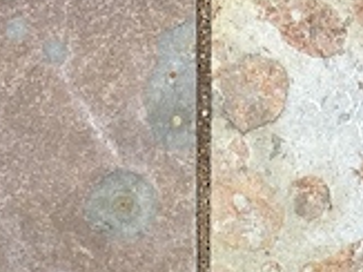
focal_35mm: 128
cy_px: 827
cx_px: 247
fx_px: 1341
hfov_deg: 15.4
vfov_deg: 9.2
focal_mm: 5.96
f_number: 1.6
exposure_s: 1/60
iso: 125
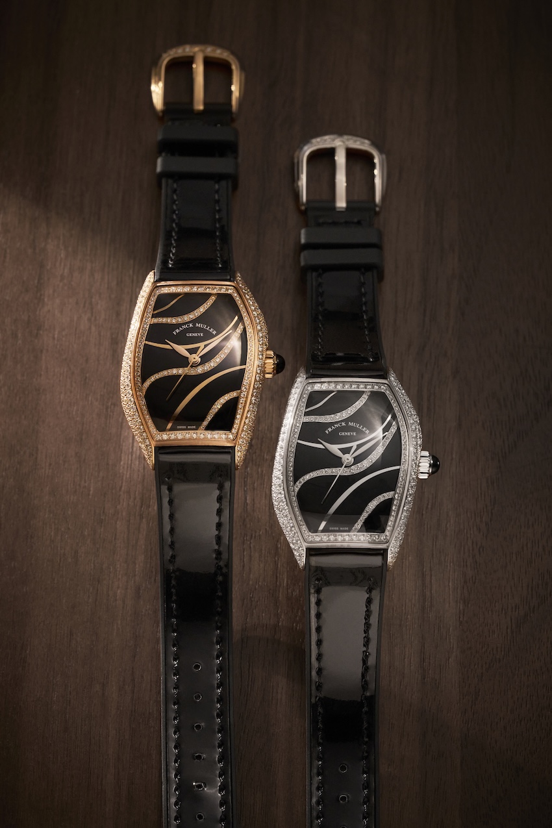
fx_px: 2070
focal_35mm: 90
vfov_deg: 22.6
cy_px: 414
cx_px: 276
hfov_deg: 15.2
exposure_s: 1/50
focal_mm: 90
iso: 4000
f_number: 11
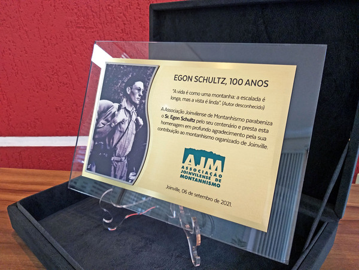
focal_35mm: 26
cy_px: 135
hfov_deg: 67.3
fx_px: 270
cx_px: 180
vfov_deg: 53.1
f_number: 1.7
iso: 100
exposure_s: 1/30
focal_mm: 3.93
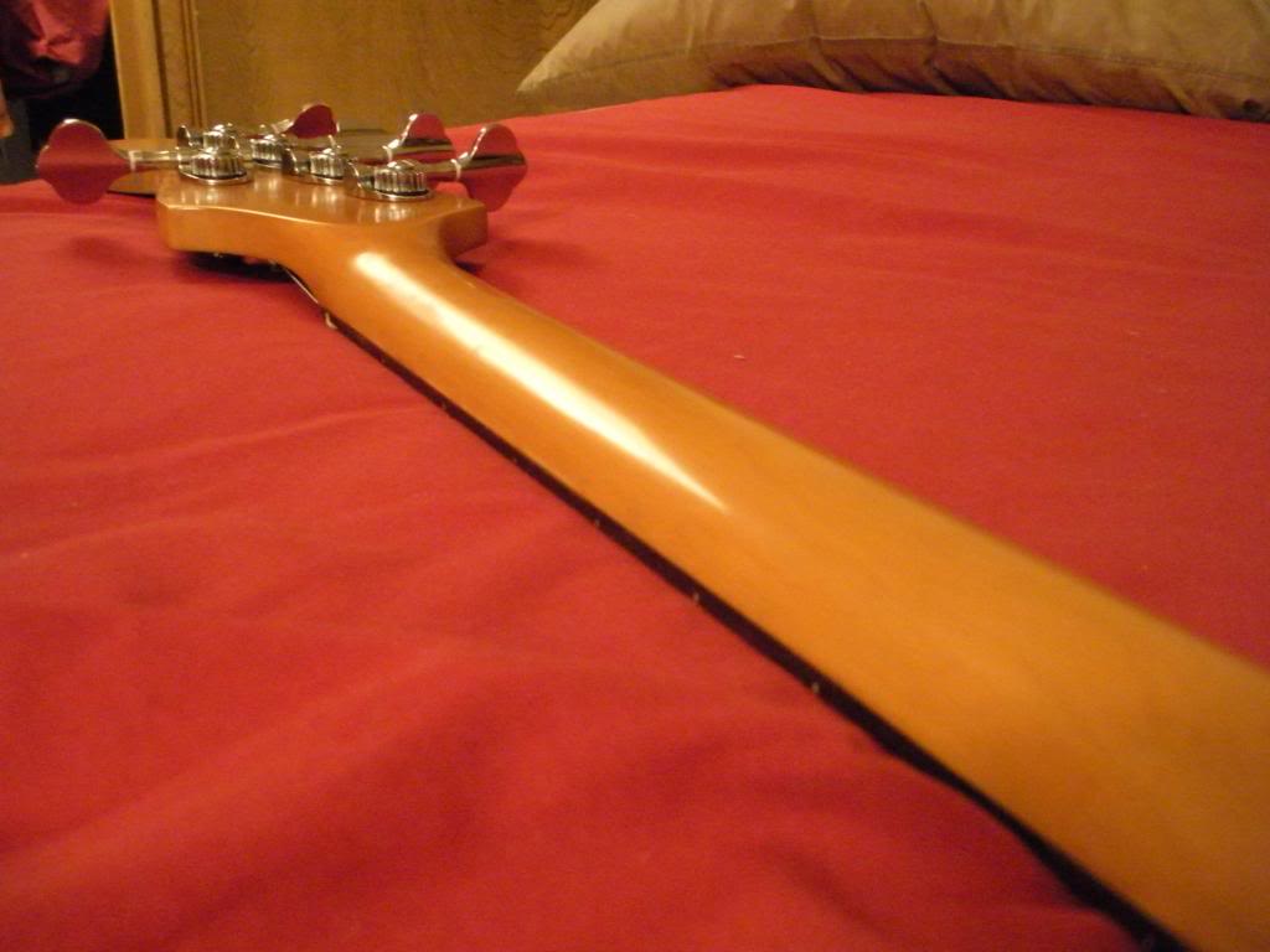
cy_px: 476
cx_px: 635
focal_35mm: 36
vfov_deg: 39.7
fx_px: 1321
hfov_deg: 51.4
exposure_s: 1/4.1
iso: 800
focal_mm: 6.3
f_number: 3.5
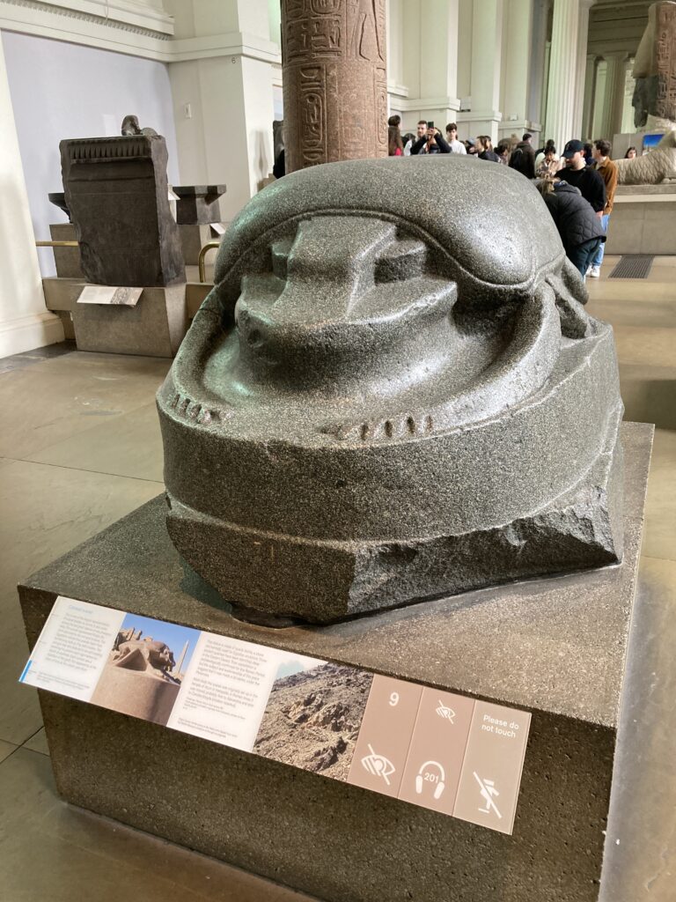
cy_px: 451
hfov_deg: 49.7
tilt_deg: -18.4
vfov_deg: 63.4
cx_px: 338
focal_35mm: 28
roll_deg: +2.0
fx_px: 729
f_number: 1.8
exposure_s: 1/50
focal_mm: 3.99
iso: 160
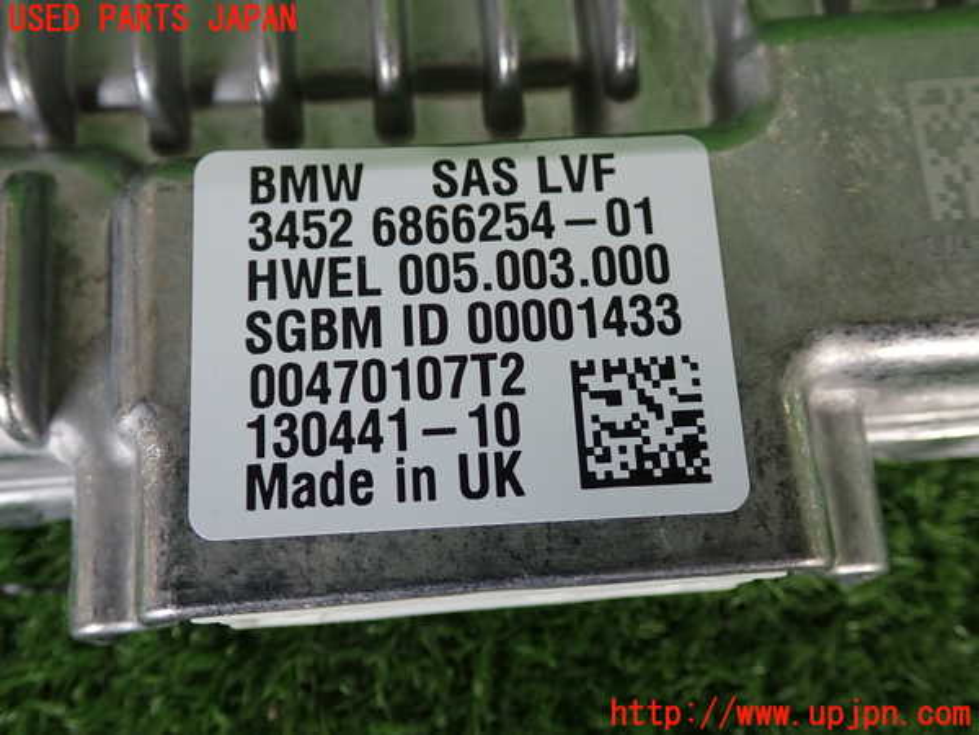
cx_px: 490
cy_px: 368
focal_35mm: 36
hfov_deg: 51.4
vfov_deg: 39.7
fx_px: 1018
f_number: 2.5
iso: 200
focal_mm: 6.37
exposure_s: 1/100
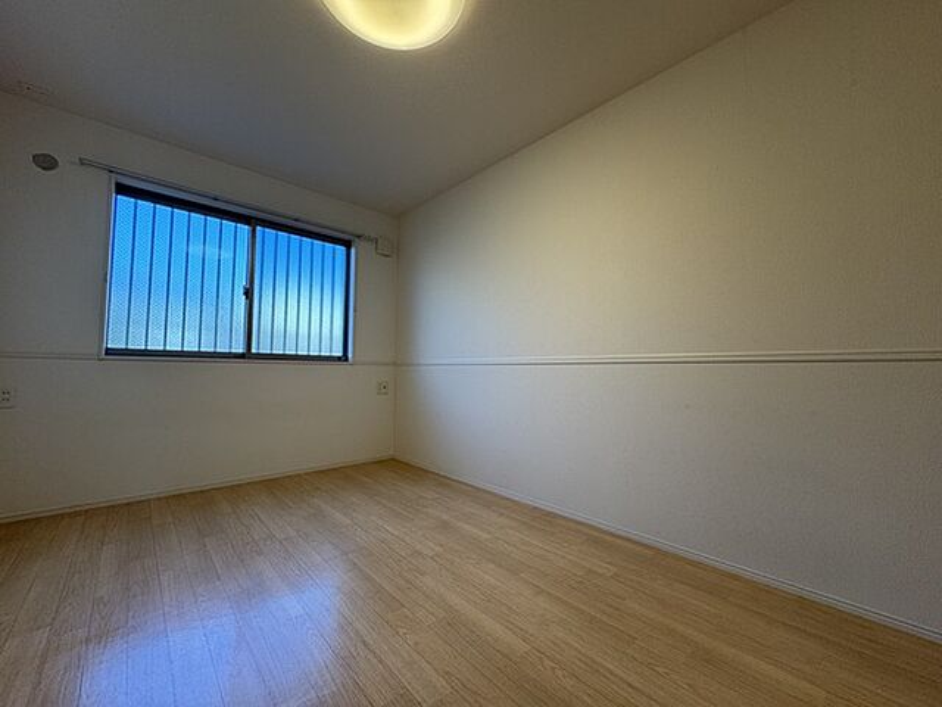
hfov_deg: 102.1
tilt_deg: +3.4
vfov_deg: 85.7
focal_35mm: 14
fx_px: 381
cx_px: 471
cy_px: 354
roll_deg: +0.1
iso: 80
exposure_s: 1/125
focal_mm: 2.22
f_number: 2.2
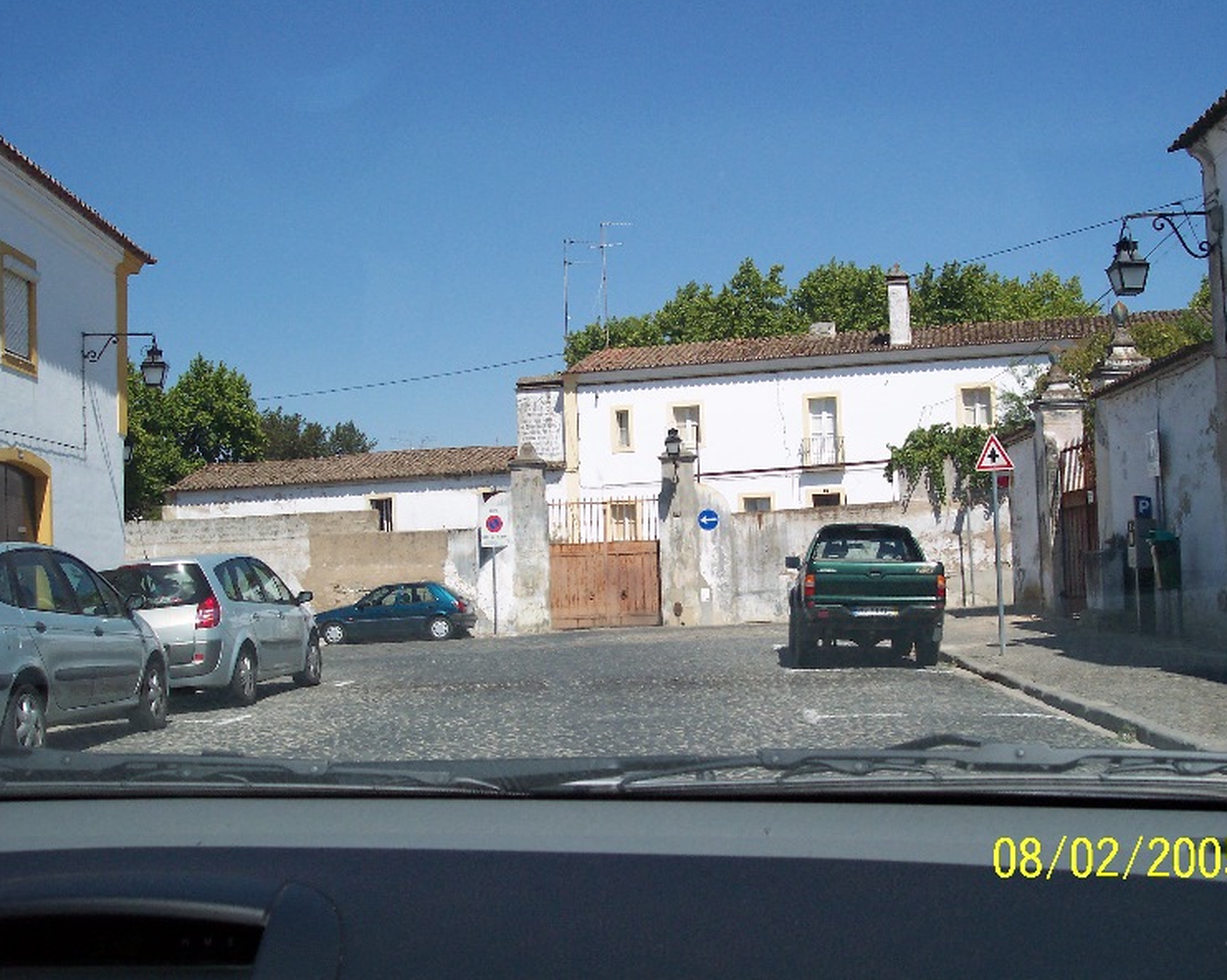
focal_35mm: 40
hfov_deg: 45.8
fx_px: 1452
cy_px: 486
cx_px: 653
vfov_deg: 37.3
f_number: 4.8
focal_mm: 8
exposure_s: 1/700
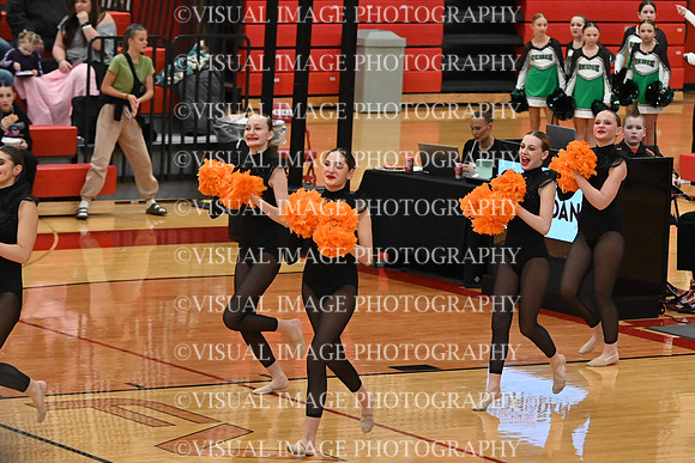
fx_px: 3765
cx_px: 348
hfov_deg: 10.5
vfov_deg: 7.0
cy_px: 232
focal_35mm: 195
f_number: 4
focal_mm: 130
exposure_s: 1/400
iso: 8000
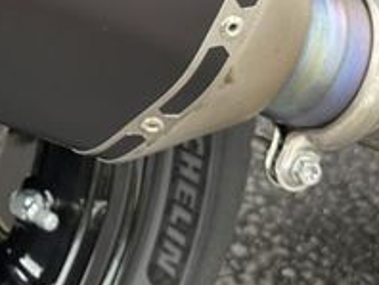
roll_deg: +1.4
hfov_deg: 12.2
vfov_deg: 9.4
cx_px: -151
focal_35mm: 155
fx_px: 1699
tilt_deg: -27.4
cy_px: -122
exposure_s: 1/60
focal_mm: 6.76
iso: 160
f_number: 1.78
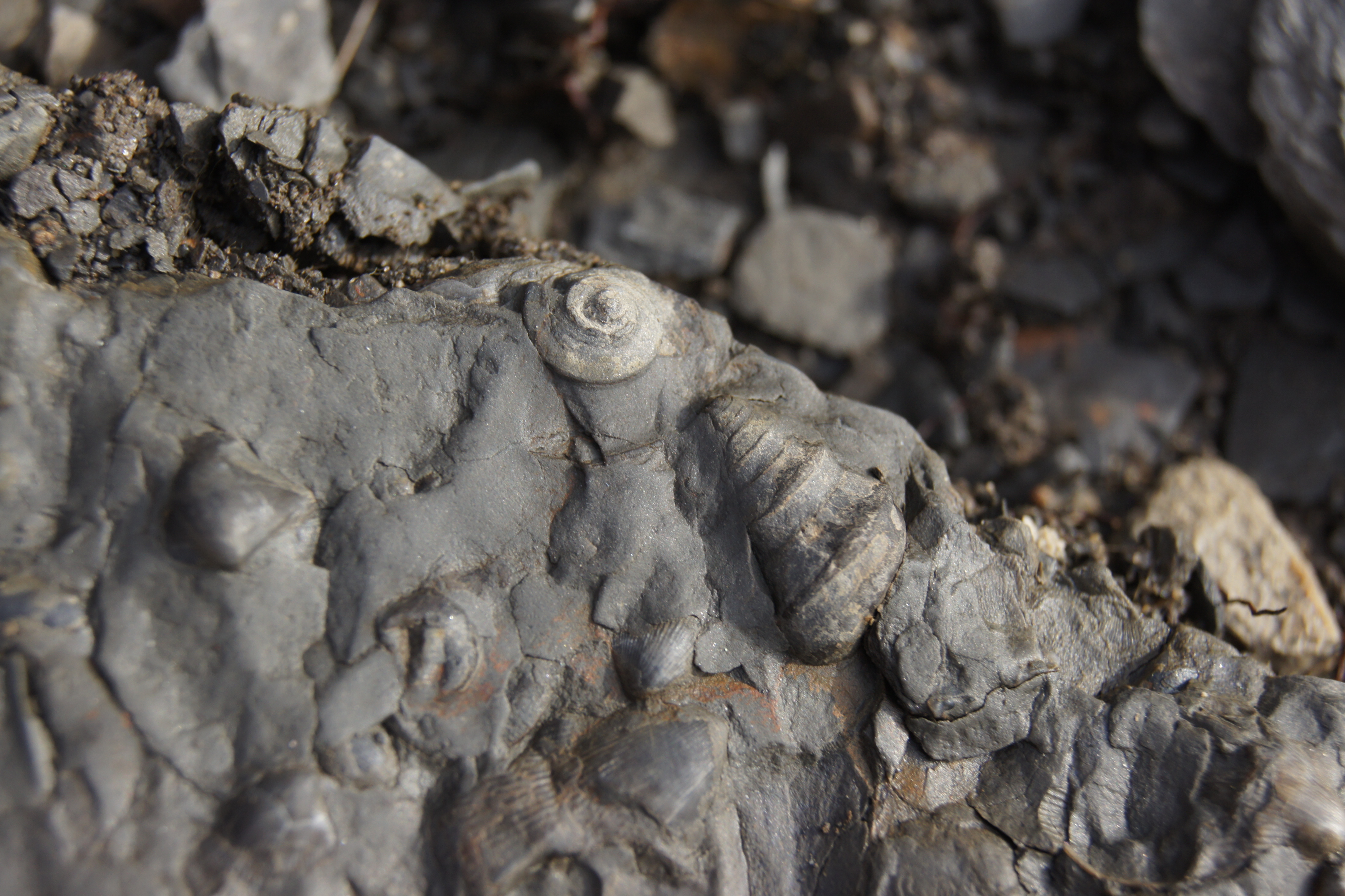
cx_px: 672
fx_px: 3082
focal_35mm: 82
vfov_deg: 16.6
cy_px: 448
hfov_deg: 24.6
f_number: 8
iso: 200
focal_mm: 55
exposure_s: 1/100
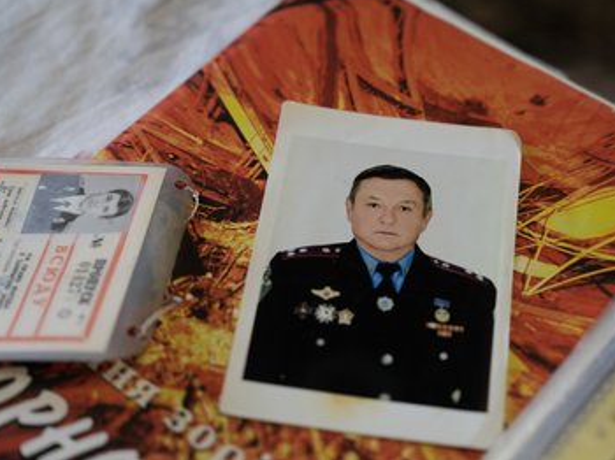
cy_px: 227
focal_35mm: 77
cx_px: 330
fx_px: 1367
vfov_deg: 19.1
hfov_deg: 25.3
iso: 640
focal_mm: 70
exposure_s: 1/200
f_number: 2.8
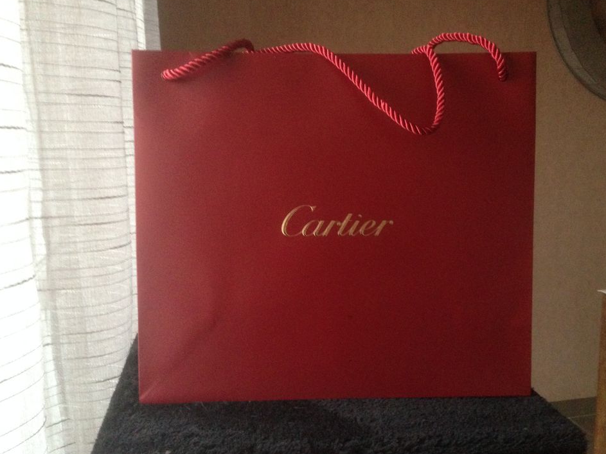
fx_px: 613
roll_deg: -0.1
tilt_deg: -7.9
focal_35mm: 35
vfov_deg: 40.7
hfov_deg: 52.6
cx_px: 305
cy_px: 221
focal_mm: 4.12
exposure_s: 1/15
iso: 500
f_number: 2.4
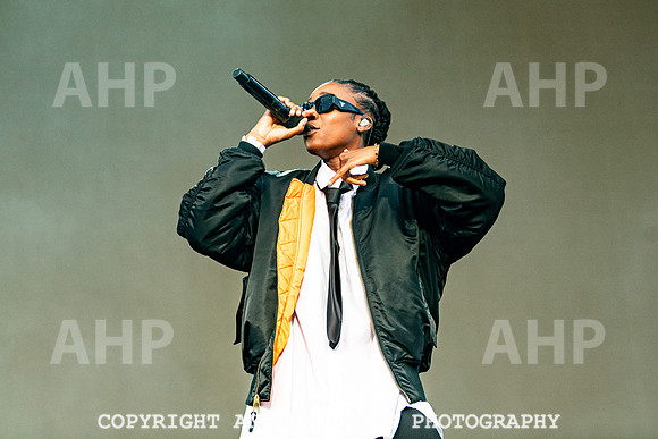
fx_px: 2021
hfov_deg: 18.5
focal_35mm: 111
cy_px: 175
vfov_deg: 12.4
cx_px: 329
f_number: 3.5
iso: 250
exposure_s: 1/2000
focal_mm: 92
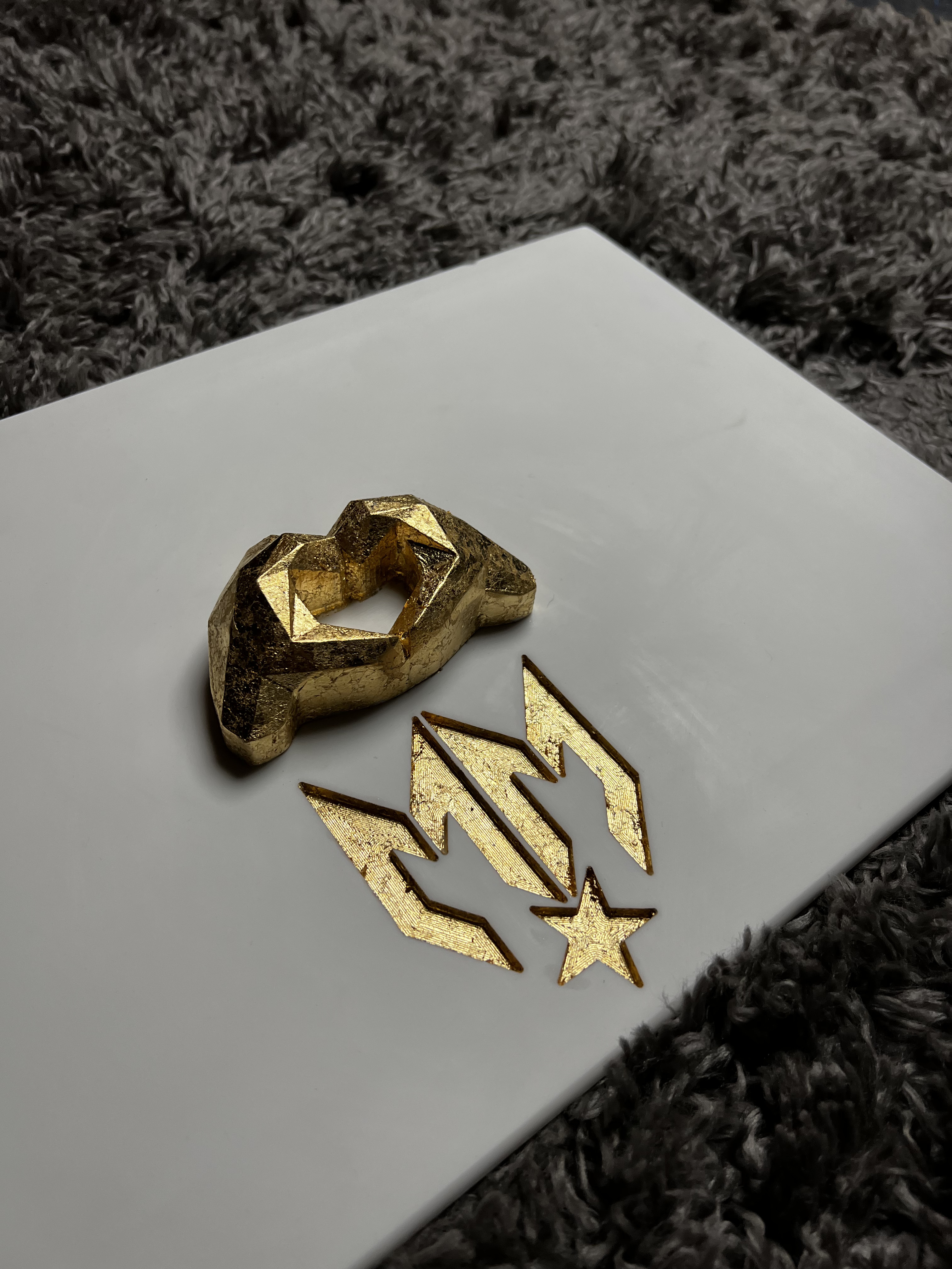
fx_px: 953
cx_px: 476
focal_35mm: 26
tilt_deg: -49.8
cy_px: 634
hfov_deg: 53.1
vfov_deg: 67.3
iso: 125
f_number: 1.5
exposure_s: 1/118
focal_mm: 5.7
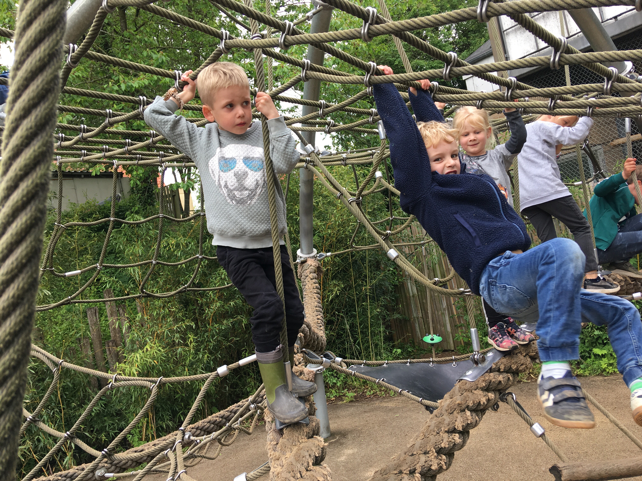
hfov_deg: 61.7
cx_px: 321
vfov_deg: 48.2
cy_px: 240
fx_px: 538
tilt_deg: +2.3
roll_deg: +13.1
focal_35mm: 29
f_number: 2.2
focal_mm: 4.15
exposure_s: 1/211
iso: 25
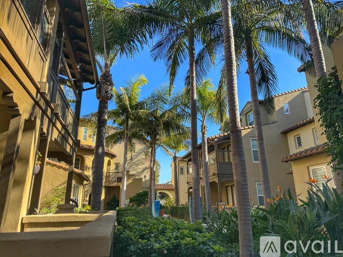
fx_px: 238
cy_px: 128
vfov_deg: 56.8
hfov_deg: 71.6
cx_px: 172
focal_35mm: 24
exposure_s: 1/1597
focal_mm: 6.86
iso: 80
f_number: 1.78
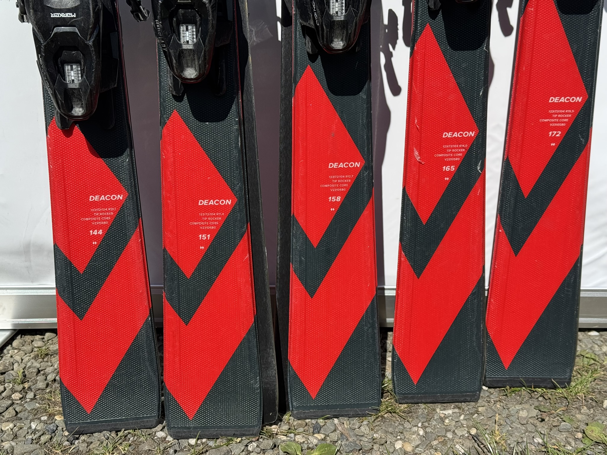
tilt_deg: -25.5
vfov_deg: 30.3
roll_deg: +1.9
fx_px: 842
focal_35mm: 48
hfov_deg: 39.7
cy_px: 228
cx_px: 304
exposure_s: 1/4049
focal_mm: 6.76
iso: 64
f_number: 1.78
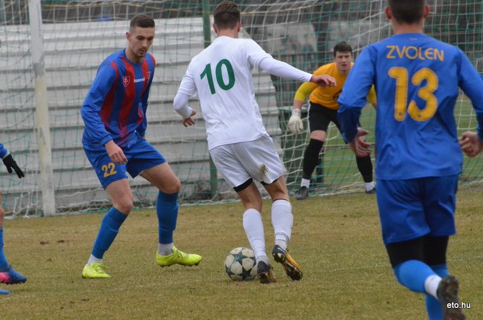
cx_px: 242
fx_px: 6025
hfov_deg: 4.6
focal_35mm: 450
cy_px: 160
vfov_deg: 3.0
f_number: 11
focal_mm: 300
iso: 6400
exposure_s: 1/2000
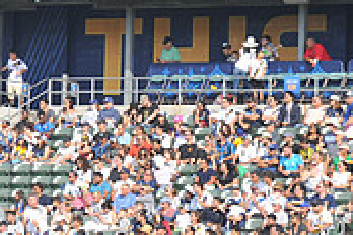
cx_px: -221
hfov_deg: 3.6
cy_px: -28
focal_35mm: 567
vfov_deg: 2.4
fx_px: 5559
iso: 500
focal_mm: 170
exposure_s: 1/400
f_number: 10
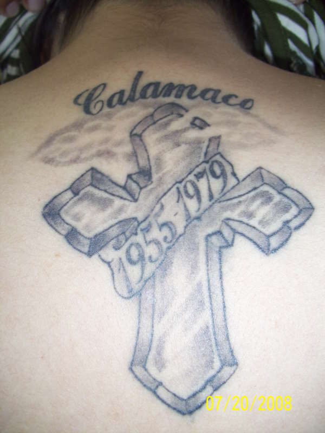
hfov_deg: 41.8
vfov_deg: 54.0
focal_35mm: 34
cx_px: 162
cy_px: 216
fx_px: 426
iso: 80
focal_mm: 5.7
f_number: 2.9
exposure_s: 1/40
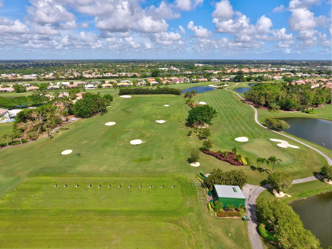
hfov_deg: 81.7
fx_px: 192
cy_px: 124
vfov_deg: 66.0
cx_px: 166
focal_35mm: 20
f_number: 2.8
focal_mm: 3.6
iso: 100
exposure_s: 1/1174
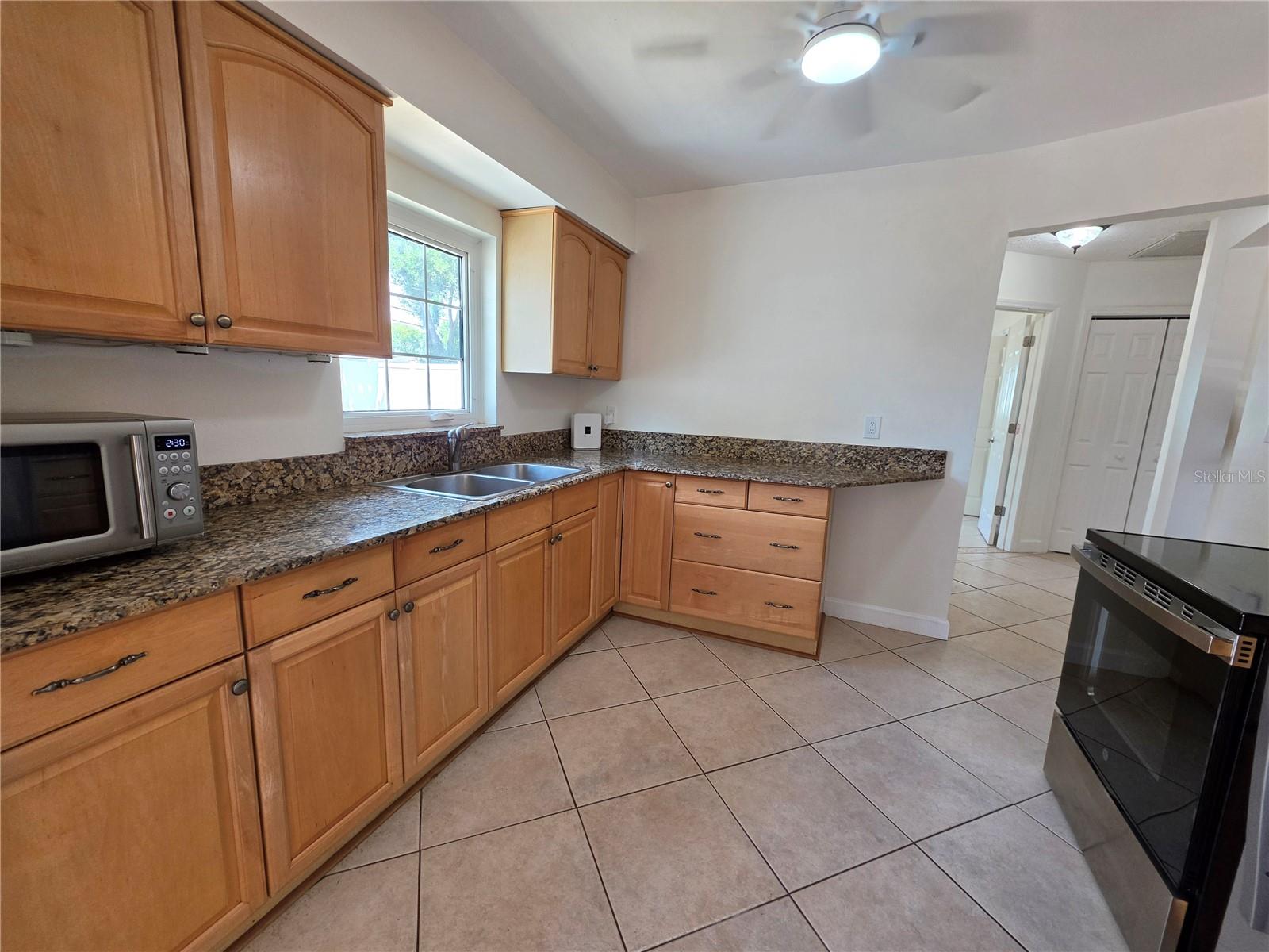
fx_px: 477
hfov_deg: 106.2
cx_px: 634
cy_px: 476
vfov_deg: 89.9
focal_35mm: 13
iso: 80
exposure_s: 1/120
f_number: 1.9
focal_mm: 2.2
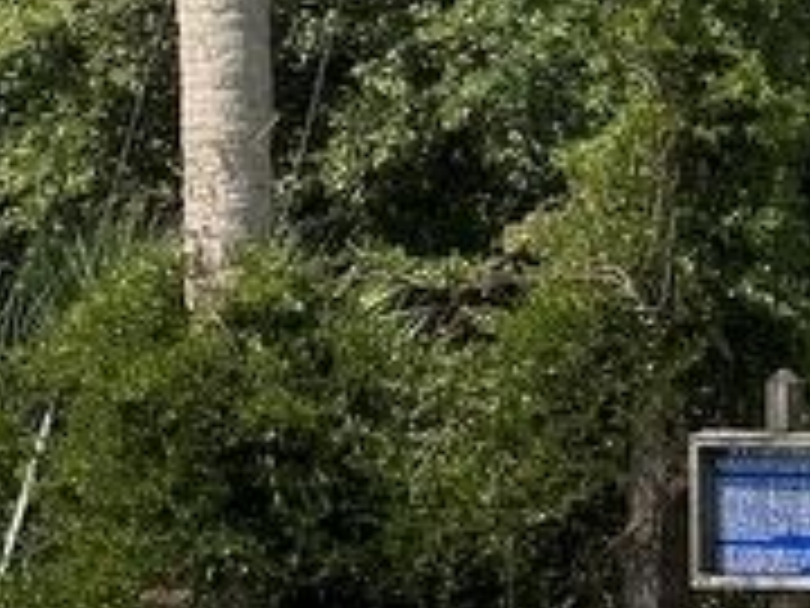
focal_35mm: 213
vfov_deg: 7.0
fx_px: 4984
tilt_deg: +1.1
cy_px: 176
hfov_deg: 9.3
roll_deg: -1.4
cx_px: 675
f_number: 1.78
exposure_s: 1/3597
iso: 64
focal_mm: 6.86
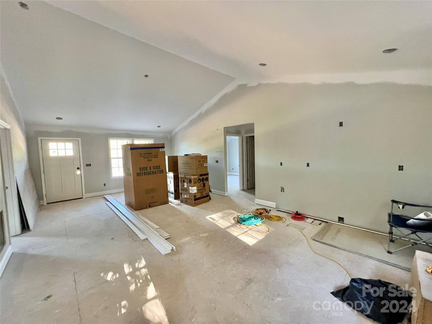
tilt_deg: -1.5
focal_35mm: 13
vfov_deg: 89.9
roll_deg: +2.9
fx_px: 162
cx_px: 216
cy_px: 162
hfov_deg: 106.2
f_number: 1.8
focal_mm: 1.57
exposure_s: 1/60
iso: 640
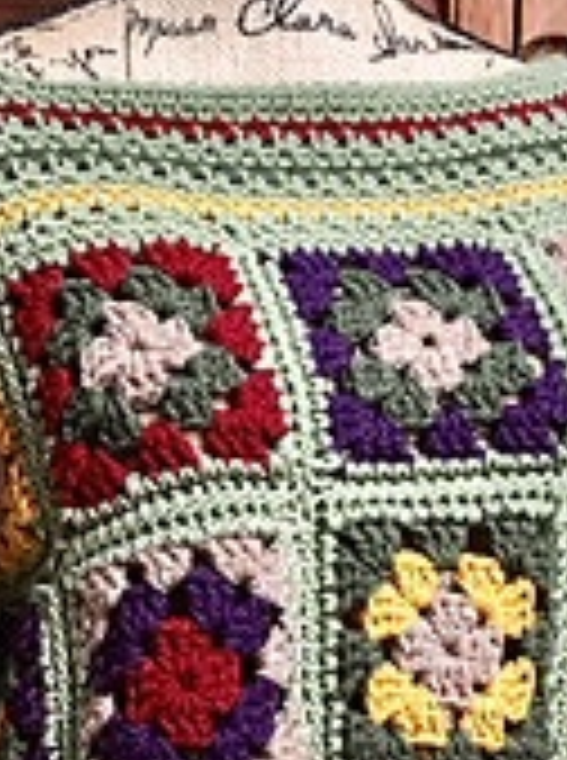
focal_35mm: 86
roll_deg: +1.5
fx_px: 1885
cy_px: 760
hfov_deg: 17.1
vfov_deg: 22.0
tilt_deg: -11.2
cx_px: 196
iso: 500
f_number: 2.2
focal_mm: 4.15
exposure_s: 1/15
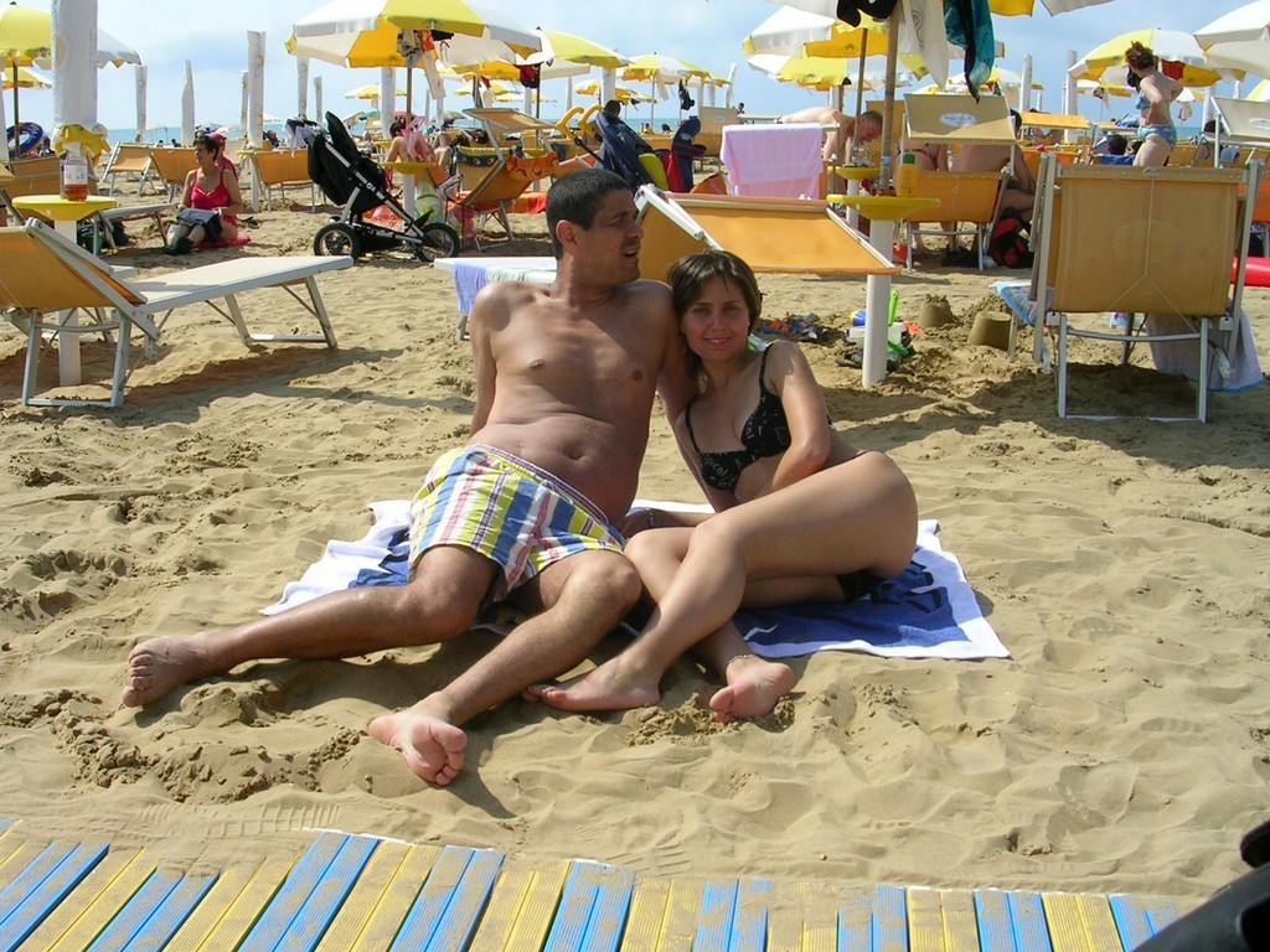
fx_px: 1394
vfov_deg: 37.7
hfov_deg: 49.0
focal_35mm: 38
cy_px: 476
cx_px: 635
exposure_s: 1/360
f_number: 5.6
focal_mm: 5.8
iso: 50
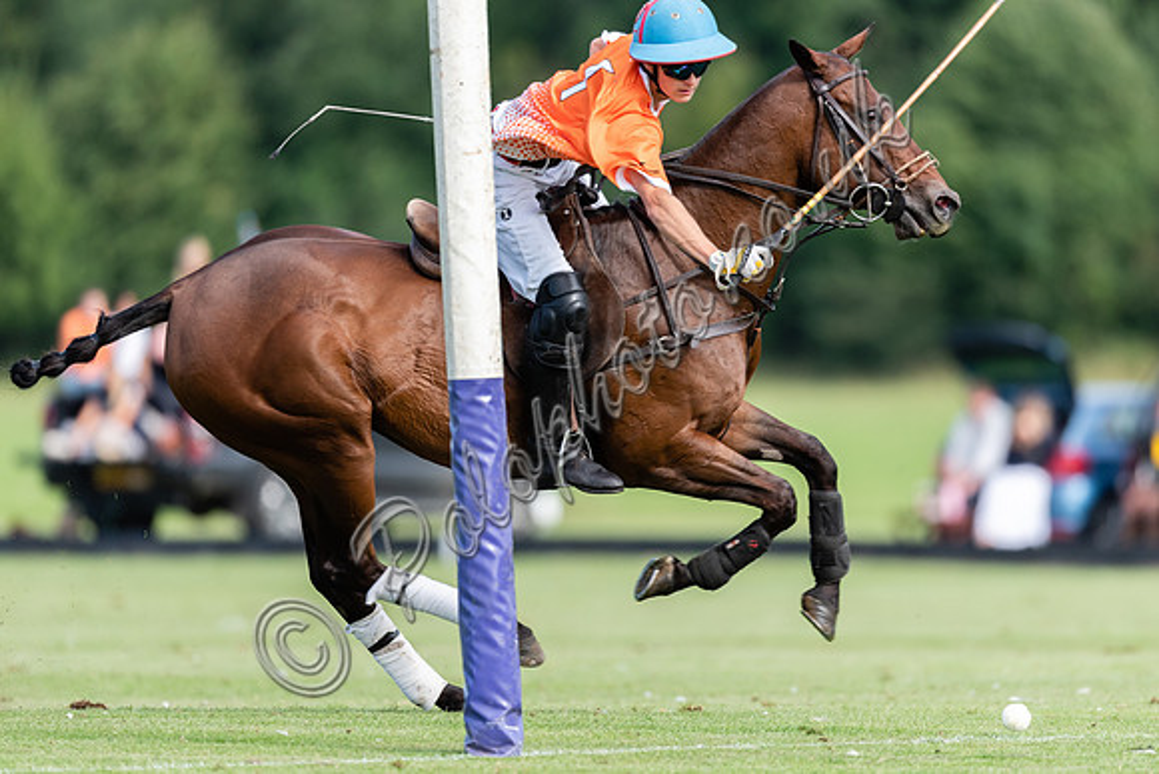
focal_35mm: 579
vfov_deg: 2.4
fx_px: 18640
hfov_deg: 3.6
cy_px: 405
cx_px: 595
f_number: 4
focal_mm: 500
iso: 500
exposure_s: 1/1600
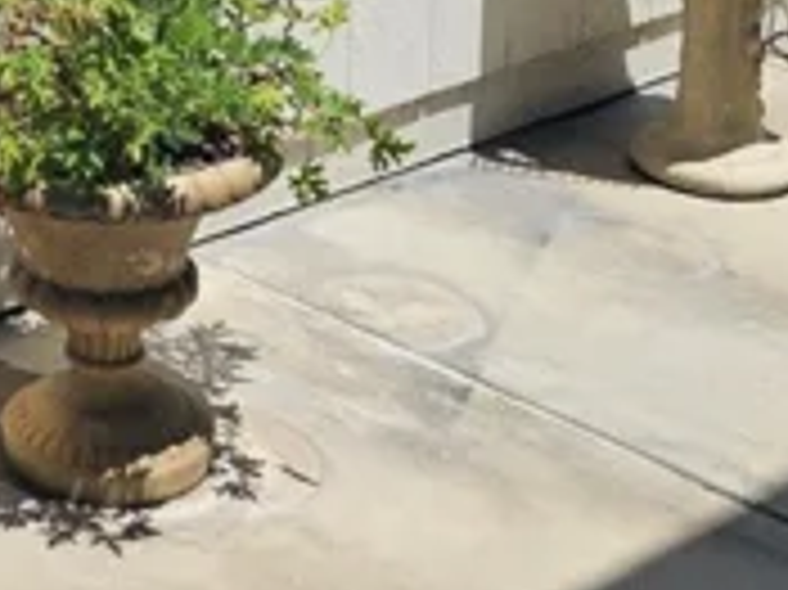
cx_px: -281
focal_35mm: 98
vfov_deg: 14.0
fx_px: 2229
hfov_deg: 18.4
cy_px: -329
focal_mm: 6.3
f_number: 1.7
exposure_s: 1/756
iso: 10
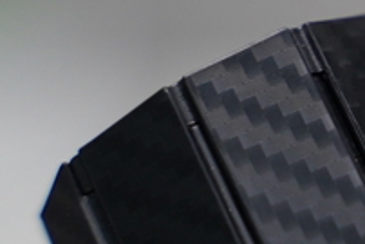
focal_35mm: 404
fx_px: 4099
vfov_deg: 3.4
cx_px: 761
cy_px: 22
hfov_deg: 5.0
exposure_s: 1/80
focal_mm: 68
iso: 800
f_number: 3.2
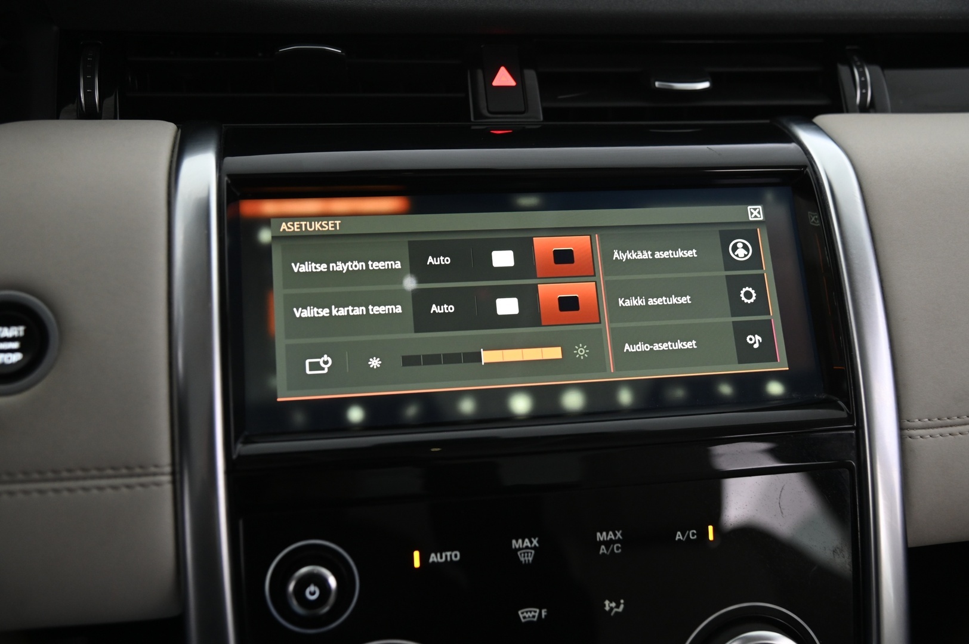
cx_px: 484
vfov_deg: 35.0
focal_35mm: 38
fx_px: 1022
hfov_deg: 50.7
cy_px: 322
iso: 2000
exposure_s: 1/30
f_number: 4
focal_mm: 38
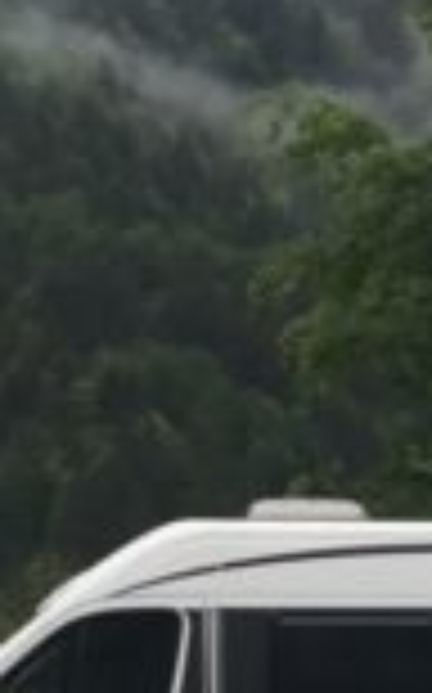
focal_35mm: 153
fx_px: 2888
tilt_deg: -2.4
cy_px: 698
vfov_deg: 13.5
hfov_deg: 7.6
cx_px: 1220
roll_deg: +0.2
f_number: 2.2
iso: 50
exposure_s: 1/50
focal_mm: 4.15
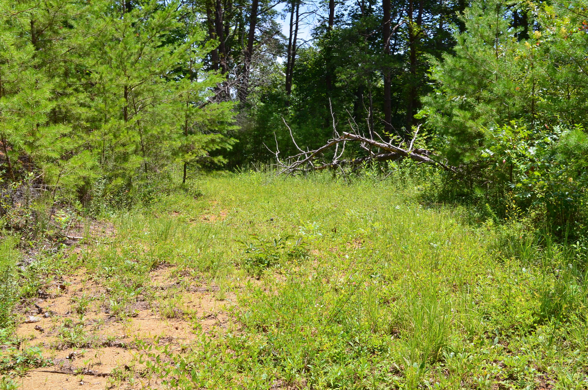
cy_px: 195
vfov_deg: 31.8
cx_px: 294
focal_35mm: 42
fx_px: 685
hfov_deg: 46.5
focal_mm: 28
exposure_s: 1/250
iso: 400
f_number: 10
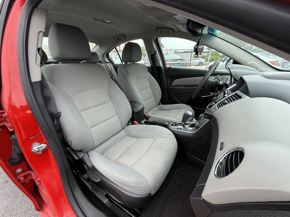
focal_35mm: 14
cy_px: 108
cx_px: 145
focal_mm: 2.22
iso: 50
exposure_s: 1/199
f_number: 2.2
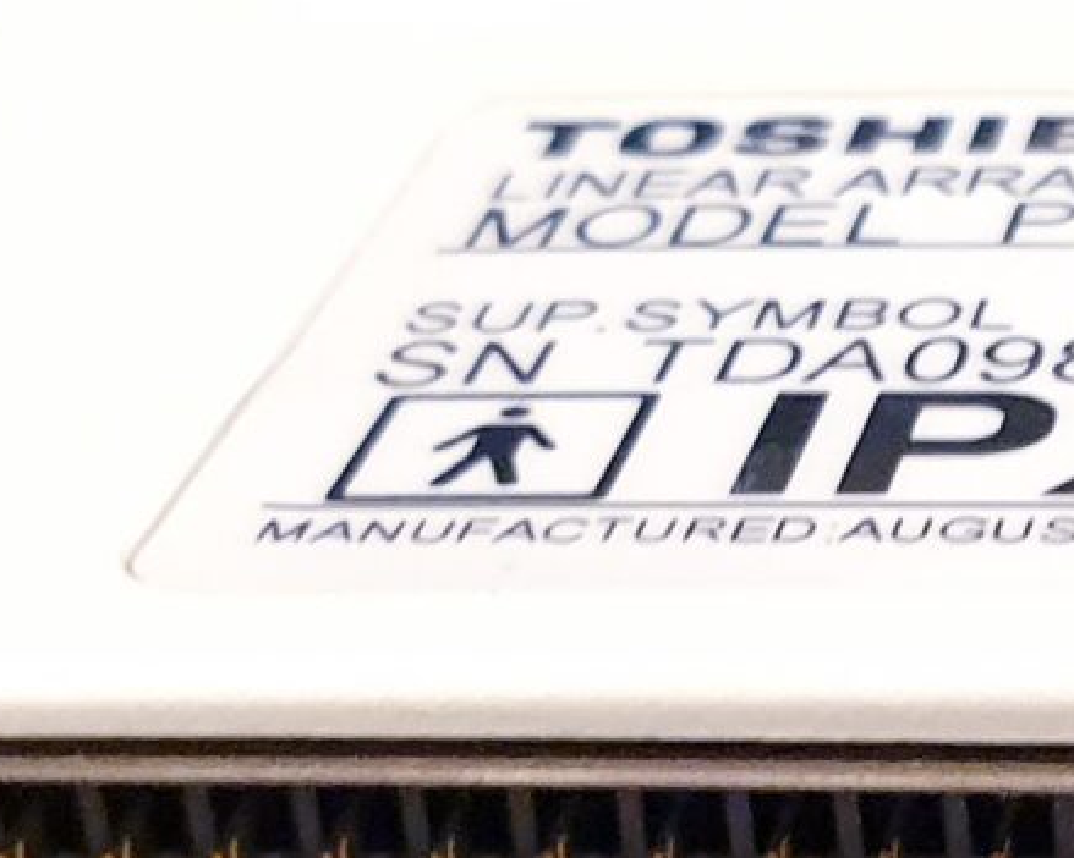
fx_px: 4703
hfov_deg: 12.2
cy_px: 1430
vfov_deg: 10.0
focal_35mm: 148
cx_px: 1764
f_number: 2.4
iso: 320
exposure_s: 1/33
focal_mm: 4.3
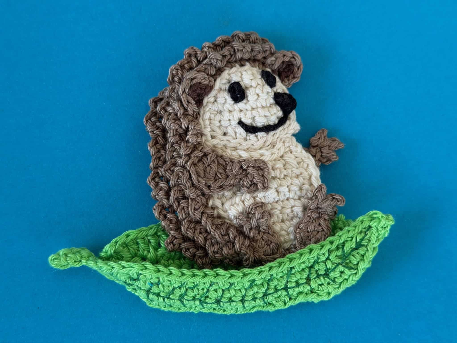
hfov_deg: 39.7
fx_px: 634
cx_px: 228
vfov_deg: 30.3
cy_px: 172
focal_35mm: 48
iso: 80
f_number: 1.8
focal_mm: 6.8
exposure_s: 1/121
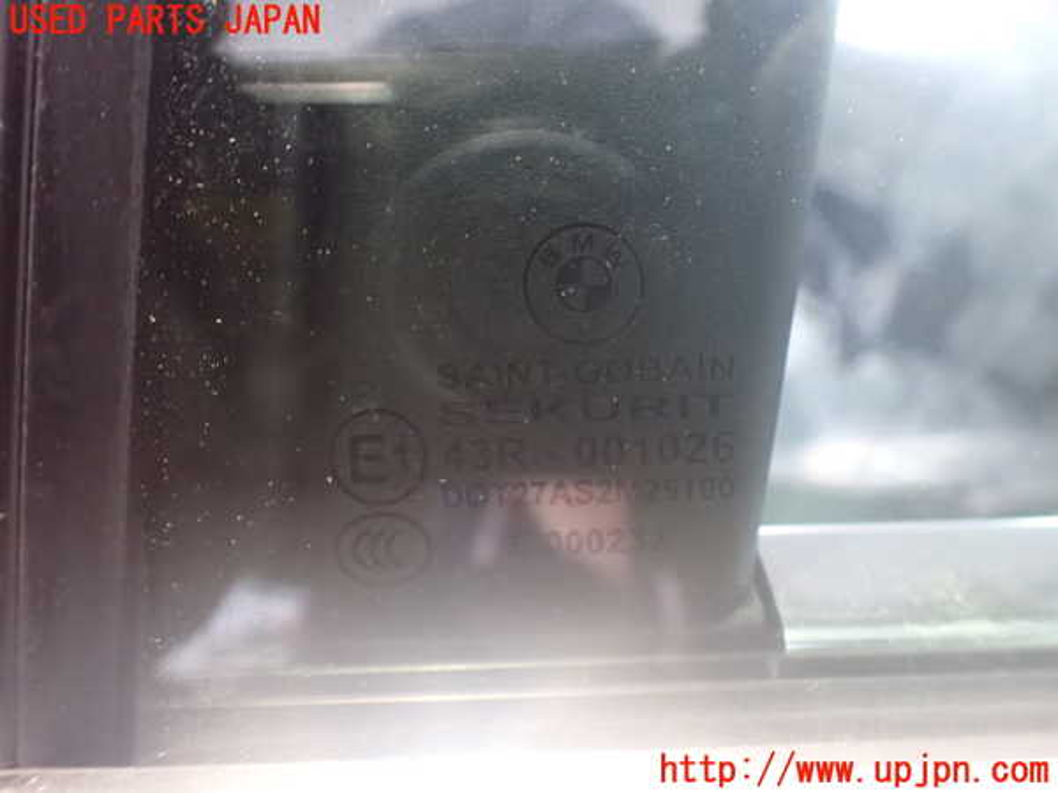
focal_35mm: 30
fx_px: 917
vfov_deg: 46.8
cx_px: 529
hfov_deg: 60.0
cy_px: 396
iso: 1250
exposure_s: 1/30
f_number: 2.3
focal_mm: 5.4
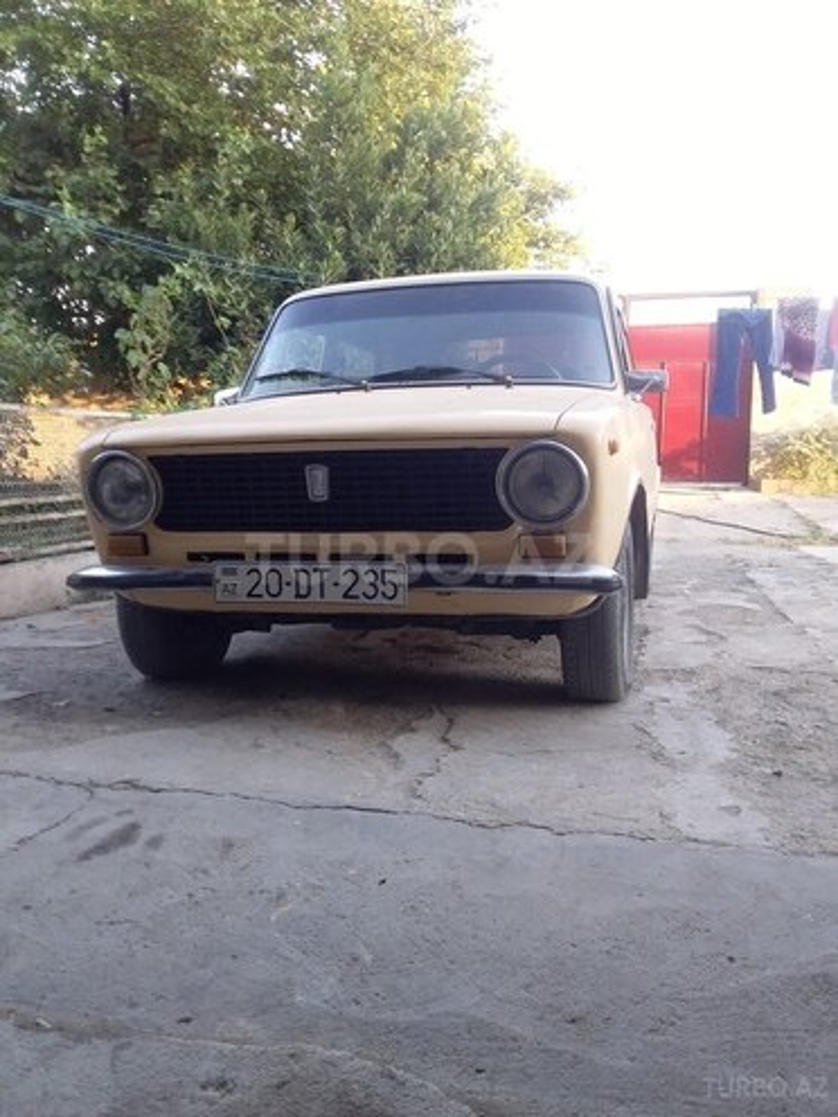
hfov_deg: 45.4
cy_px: 558
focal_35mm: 31
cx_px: 419
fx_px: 1001
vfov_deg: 58.4
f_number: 2.2
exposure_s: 1/50
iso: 40
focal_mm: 3.3
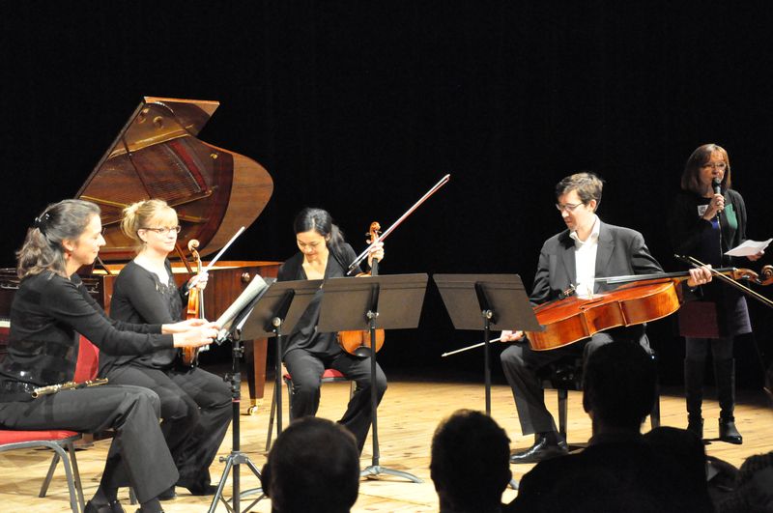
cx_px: 386
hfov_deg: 28.1
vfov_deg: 18.9
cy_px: 256
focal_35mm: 72
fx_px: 1544
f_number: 4.8
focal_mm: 48
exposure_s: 1/50
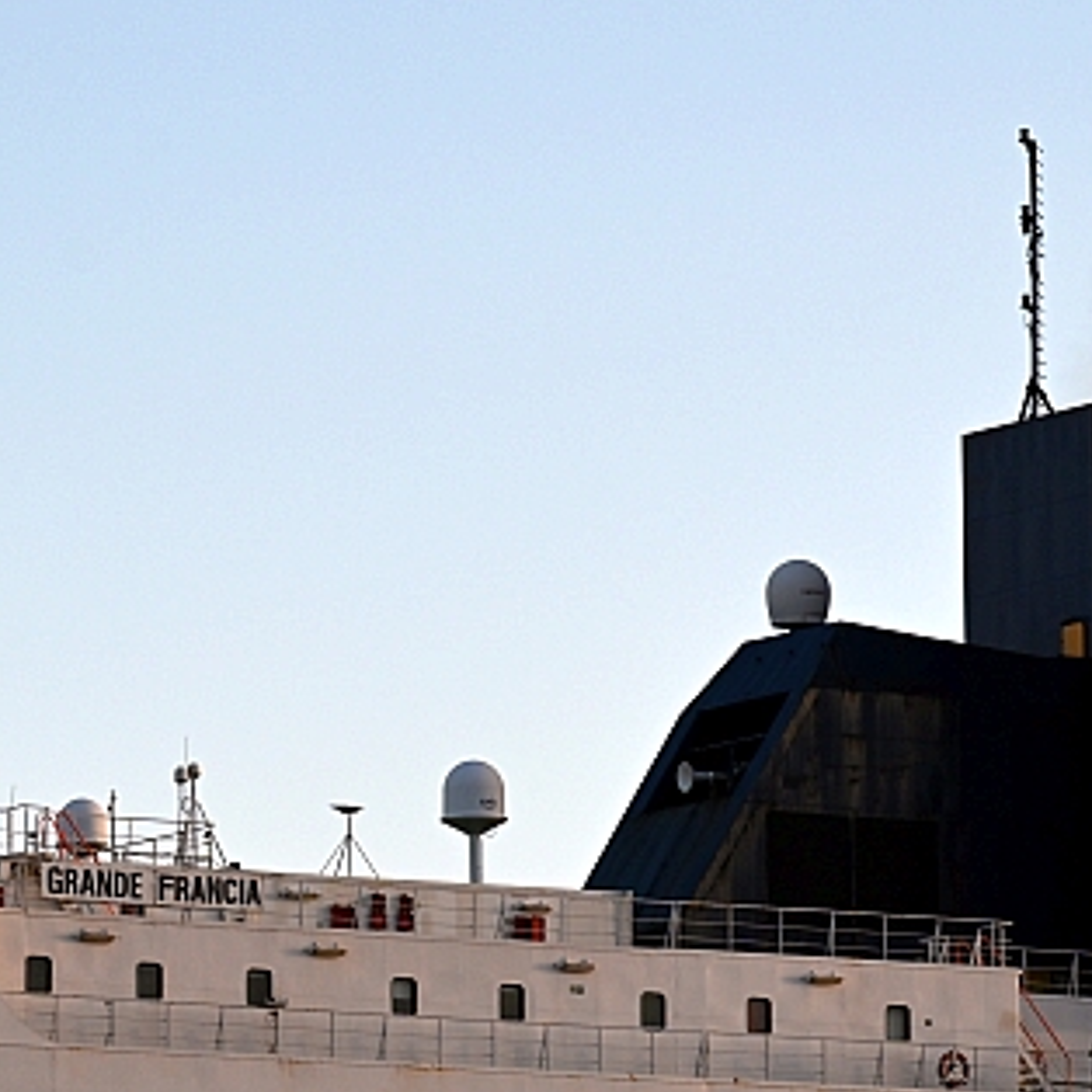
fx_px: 11885
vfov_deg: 5.3
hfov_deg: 5.3
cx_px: 358
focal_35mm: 333
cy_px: 645
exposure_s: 1/320
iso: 100
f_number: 6.3
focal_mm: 120
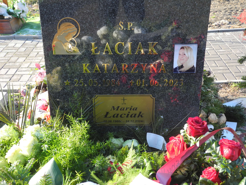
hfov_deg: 38.2
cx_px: 123
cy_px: 92
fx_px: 355
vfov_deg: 29.1
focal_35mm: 50
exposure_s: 1/100
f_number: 3.5
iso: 100
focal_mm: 10.7
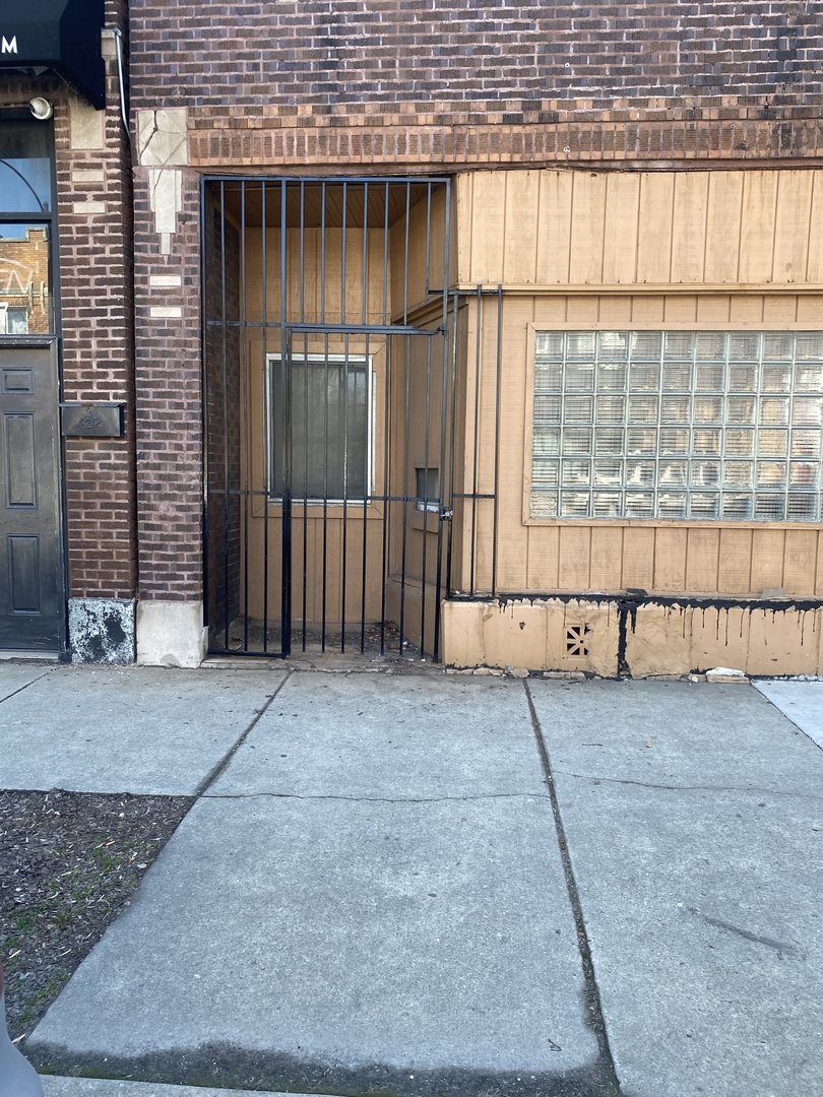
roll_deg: -0.7
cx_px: 412
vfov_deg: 67.3
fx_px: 824
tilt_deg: -5.6
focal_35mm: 26
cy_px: 548
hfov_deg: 53.1
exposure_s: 1/188
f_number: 1.8
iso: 32
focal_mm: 4.25
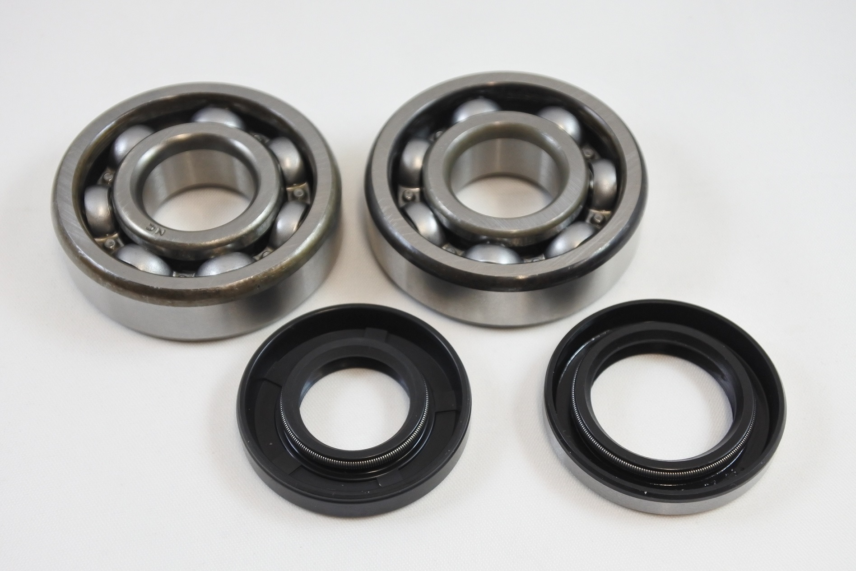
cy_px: 286
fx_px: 1237
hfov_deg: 38.2
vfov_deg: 26.0
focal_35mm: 52
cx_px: 428
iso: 560
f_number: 4.5
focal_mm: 19.3
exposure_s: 1/125
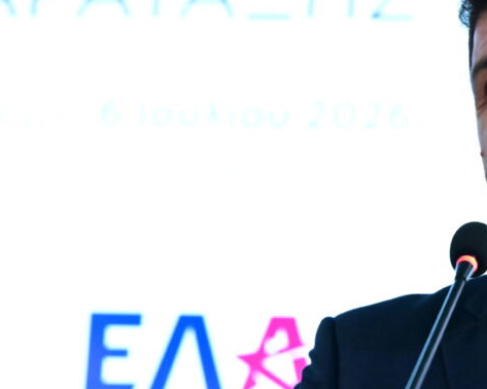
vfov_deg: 6.4
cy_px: 252
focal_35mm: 243
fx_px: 3501
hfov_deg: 7.9
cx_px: 614
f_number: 4.5
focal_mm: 102
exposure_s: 1/320
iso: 8000
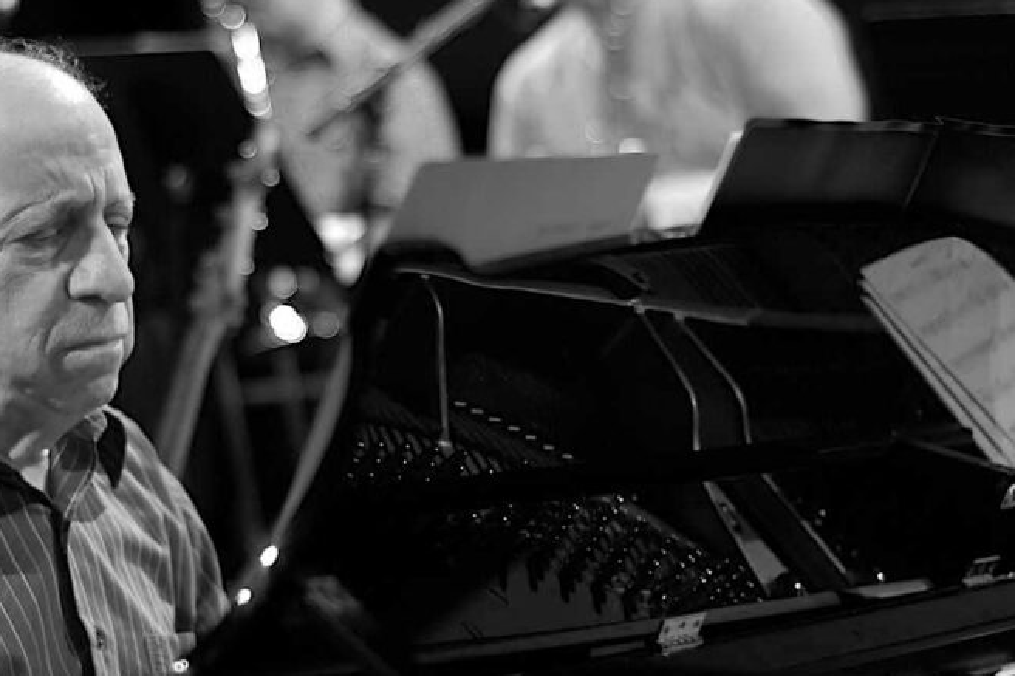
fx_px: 3298
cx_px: 401
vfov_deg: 11.7
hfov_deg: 17.5
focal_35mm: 117
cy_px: 429
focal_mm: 50
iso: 400
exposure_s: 1/100
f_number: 2
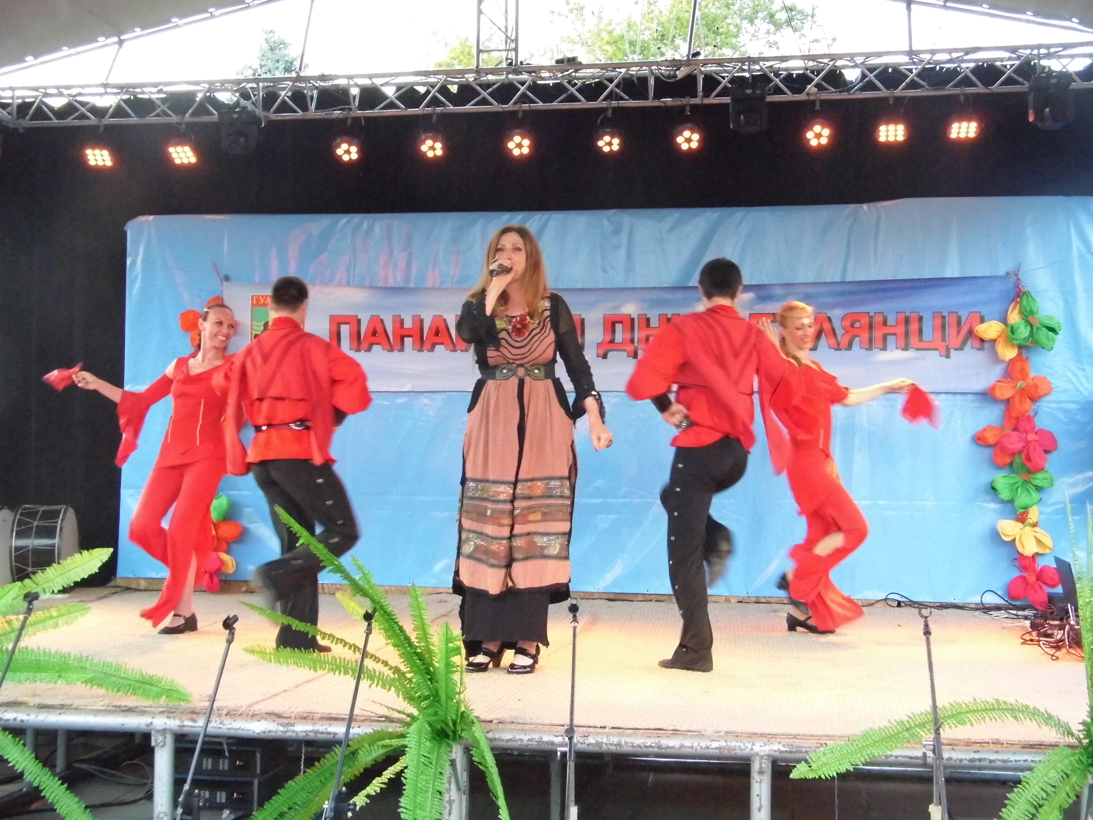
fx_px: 1358
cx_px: 546
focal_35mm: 43
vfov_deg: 33.6
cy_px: 410
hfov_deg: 43.9
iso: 800
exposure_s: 1/60
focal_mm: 7.7
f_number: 3.5
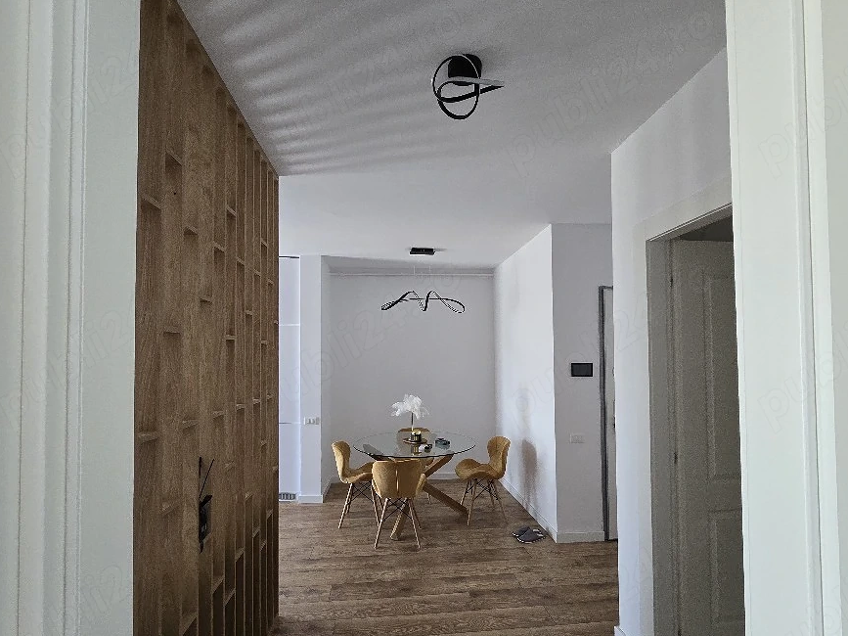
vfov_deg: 81.5
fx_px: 367
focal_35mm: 15
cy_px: 349
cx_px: 421
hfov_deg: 98.2
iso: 500
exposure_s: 1/50.3
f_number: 2.2
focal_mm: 2.2
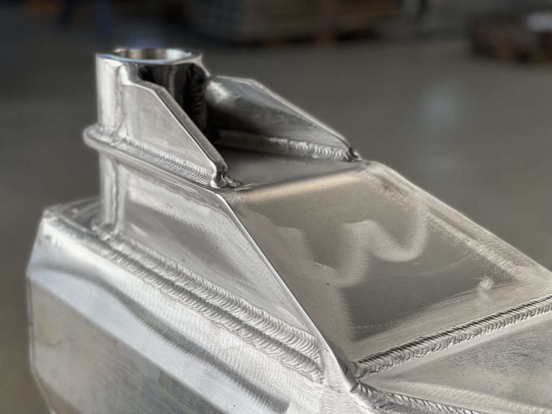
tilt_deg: -17.4
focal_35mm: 64
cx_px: 276
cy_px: 207
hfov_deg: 30.3
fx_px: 1021
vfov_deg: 22.9
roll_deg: -1.7
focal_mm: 7.5
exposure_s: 1/121
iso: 20
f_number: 2.2
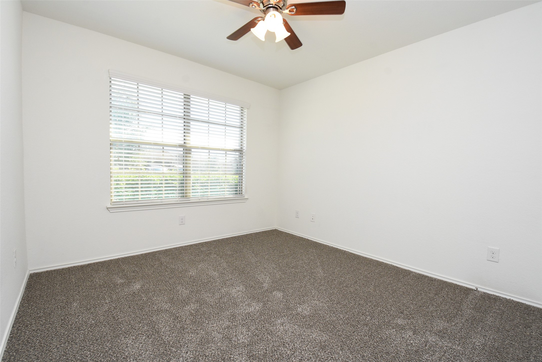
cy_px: 181
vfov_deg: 77.4
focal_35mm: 15
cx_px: 271
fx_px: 226
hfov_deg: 100.4
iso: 800
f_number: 7.1
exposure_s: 1/200
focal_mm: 10
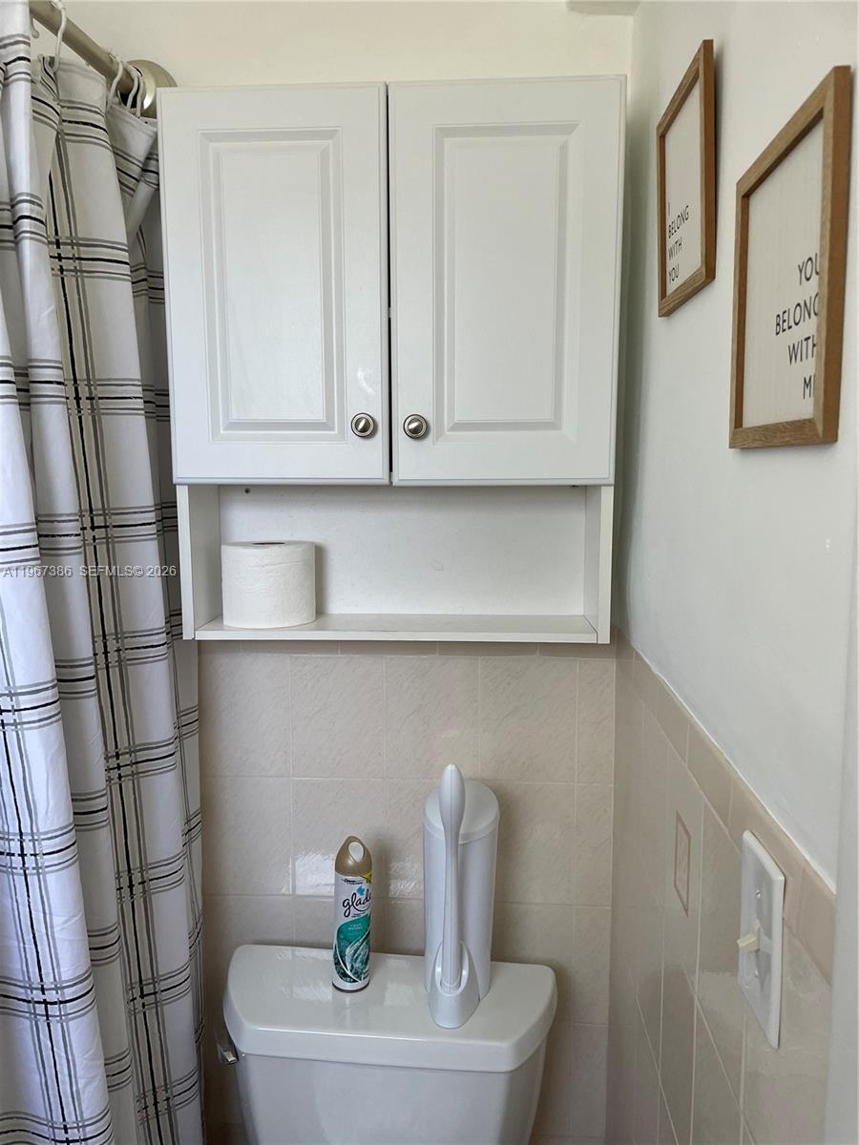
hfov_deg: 53.1
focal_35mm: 26
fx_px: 860
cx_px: 430
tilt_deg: -8.5
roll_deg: +0.5
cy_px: 572
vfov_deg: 67.3
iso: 100
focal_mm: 4.2
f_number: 1.6
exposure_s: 1/121
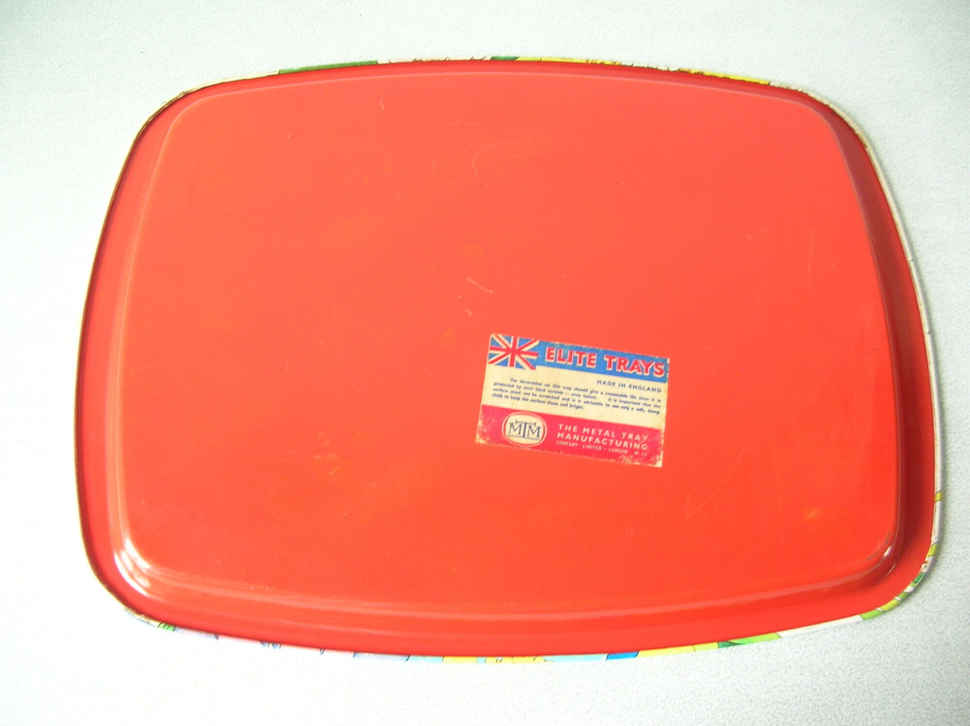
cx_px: 485
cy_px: 363
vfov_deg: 40.7
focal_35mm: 35
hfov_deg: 52.7
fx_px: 980
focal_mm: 5.8
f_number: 2.8
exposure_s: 1/5.3
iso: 69
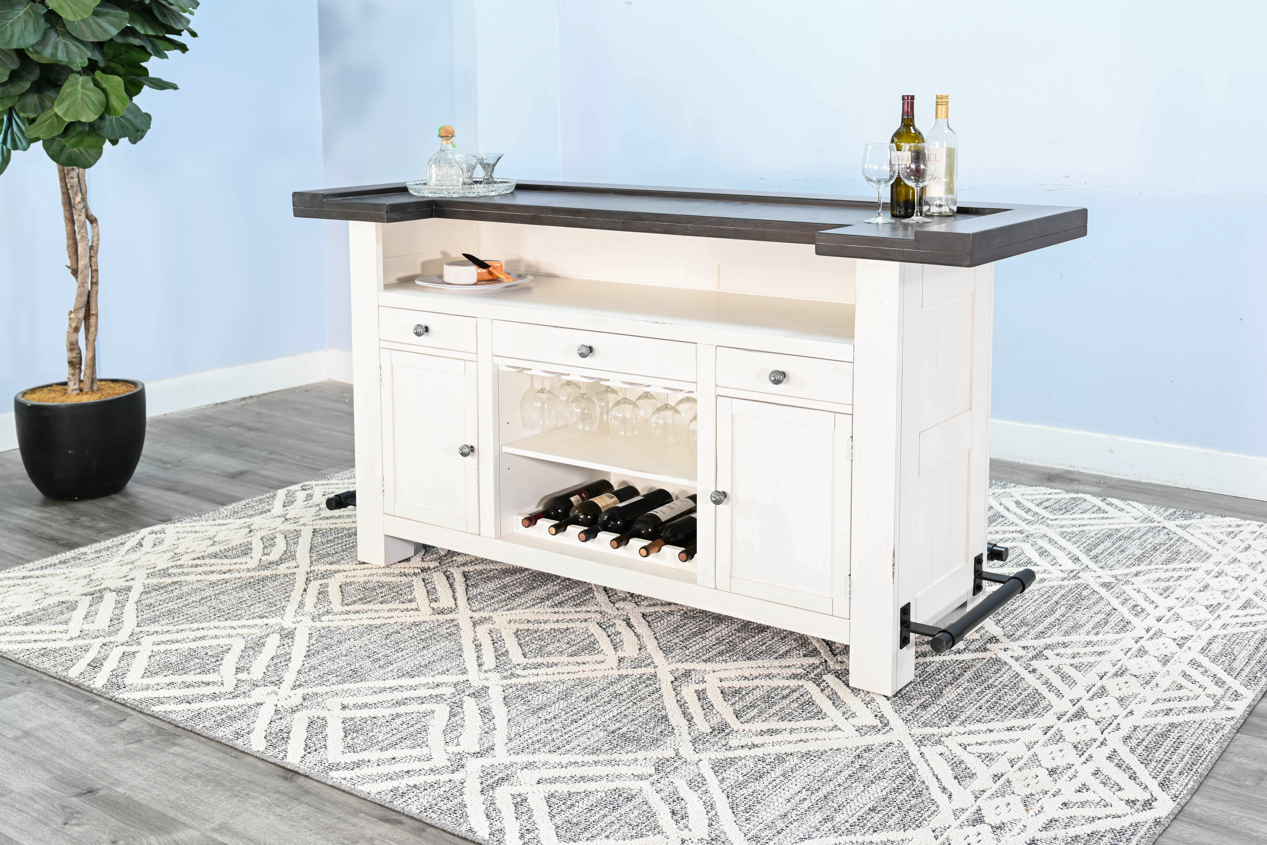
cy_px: 422
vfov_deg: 40.0
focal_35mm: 33
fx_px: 1161
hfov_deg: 57.2
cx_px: 634
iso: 64
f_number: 4.5
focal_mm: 33
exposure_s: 1
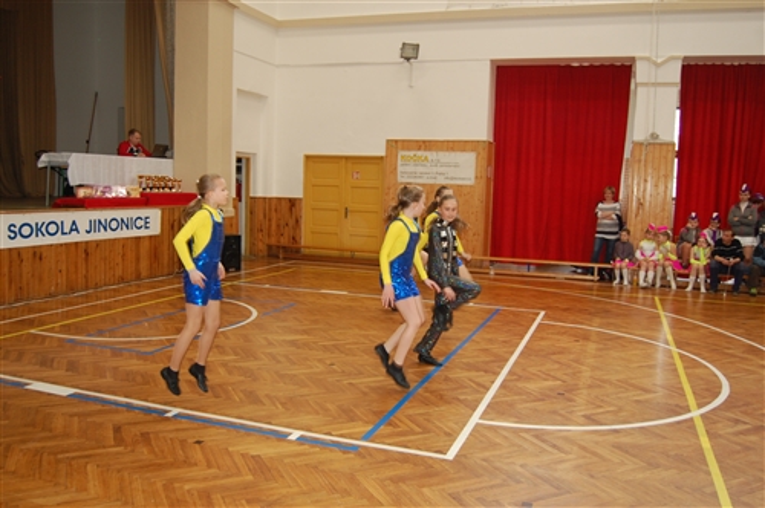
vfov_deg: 43.5
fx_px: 637
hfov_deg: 62.0
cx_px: 382
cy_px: 254
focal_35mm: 30
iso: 400
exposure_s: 1/60
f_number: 3.8
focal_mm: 20
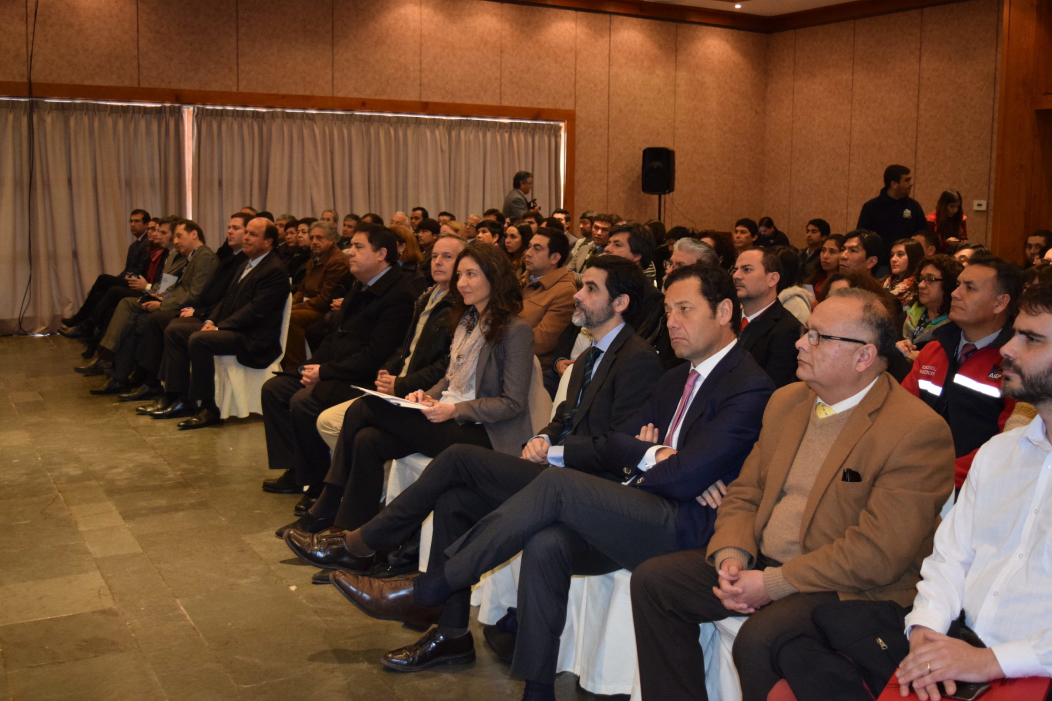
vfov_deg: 35.0
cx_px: 511
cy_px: 336
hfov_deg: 50.7
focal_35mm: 38
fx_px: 1110
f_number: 4
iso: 2500
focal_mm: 24
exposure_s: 1/60
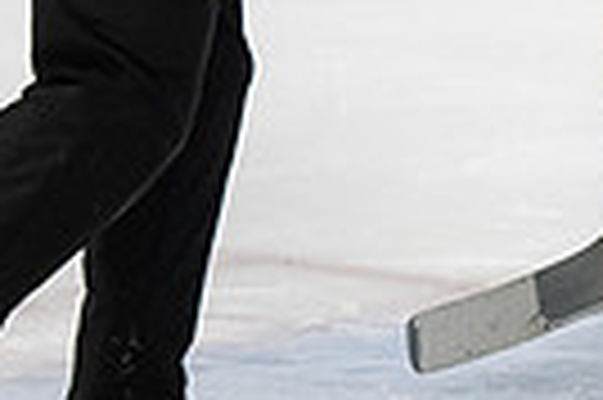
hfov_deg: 2.5
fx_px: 13768
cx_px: 587
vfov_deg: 1.7
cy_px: -398
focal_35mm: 823
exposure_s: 1/800
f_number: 3.2
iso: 1250
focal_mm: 110
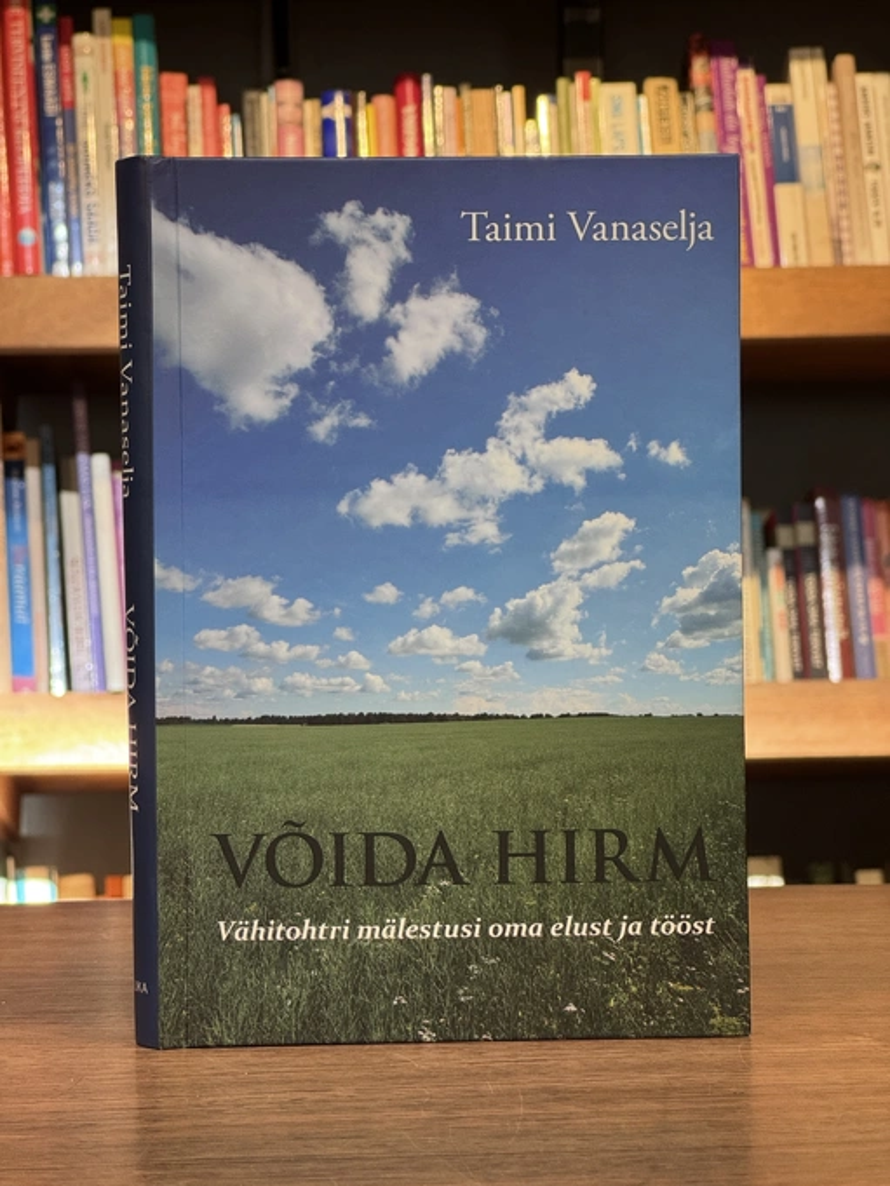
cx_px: 445
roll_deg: +0.5
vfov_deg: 25.3
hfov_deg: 19.1
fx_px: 2639
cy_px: 593
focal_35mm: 77
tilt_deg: -0.7
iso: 160
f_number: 2.8
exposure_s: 1/99
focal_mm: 9
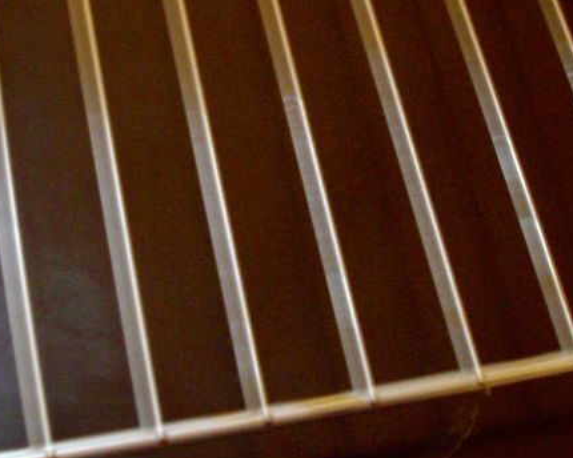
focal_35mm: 84
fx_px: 1425
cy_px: 104
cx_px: 244
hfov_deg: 22.7
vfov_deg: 18.1
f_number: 2.8
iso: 400
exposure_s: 1/4
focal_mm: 6.2
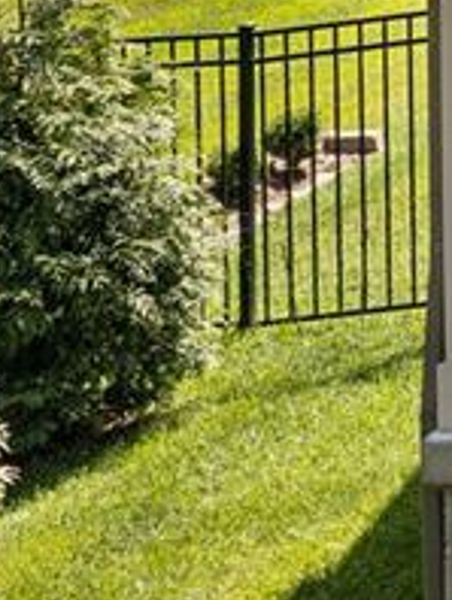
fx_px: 2415
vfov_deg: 13.2
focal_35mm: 139
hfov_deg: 8.8
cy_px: -368
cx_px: 1365
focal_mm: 10.3
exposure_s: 1/40
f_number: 3.2
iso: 100
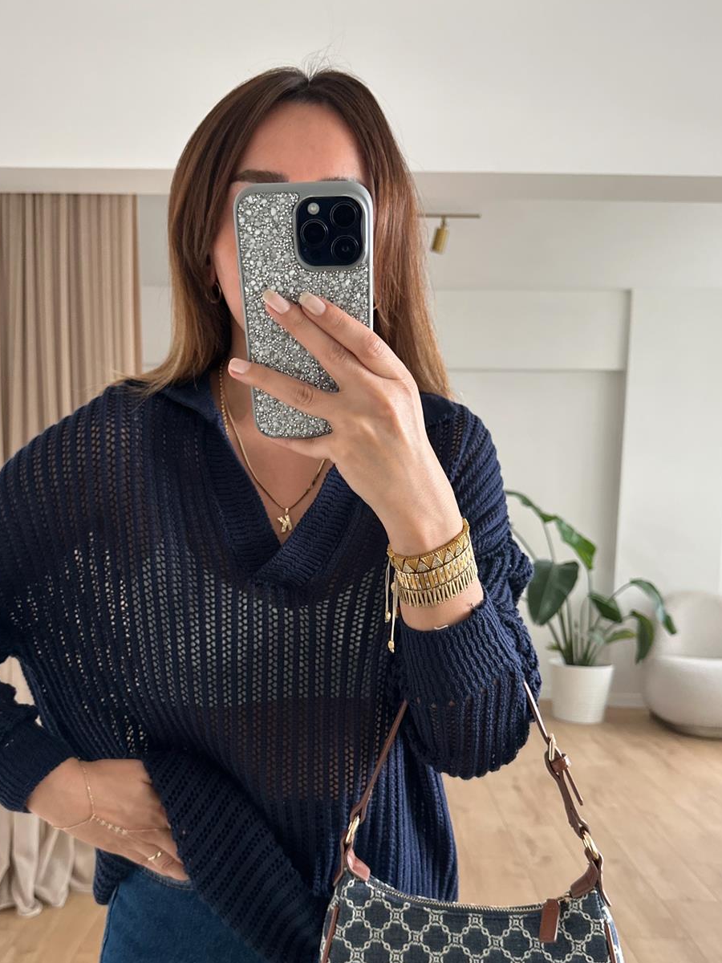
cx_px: 315
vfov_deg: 56.2
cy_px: 595
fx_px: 890
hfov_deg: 44.1
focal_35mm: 32
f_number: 1.78
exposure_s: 1/60
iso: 400
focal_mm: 6.86
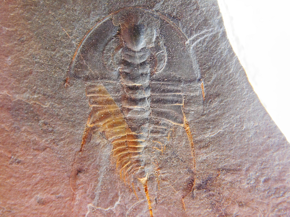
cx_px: 145
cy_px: 108
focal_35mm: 99
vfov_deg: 14.9
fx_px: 829
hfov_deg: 19.8
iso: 500
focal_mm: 17.6
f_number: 4.6
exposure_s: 1/30
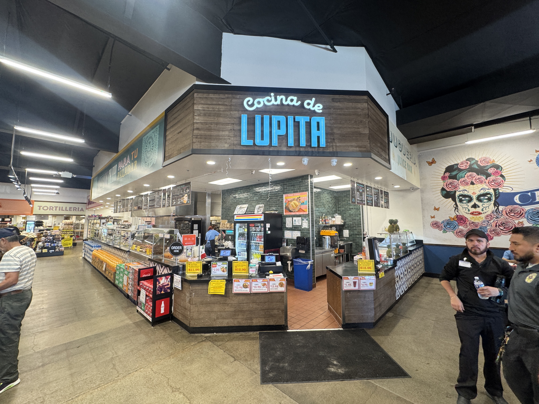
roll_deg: -1.1
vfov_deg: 85.7
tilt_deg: +5.3
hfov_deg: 102.1
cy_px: 202
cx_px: 270
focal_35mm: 14
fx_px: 218
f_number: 2.2
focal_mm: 2.22
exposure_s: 1/60
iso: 160
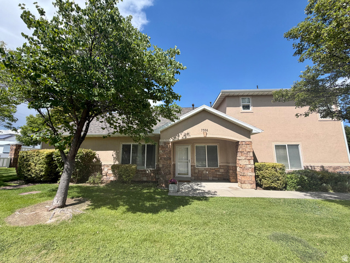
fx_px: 142
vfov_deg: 85.7
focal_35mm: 14
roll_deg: +0.8
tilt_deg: +9.3
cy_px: 132
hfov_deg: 102.1
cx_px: 175
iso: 25
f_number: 2.2
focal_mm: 2.22
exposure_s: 1/770
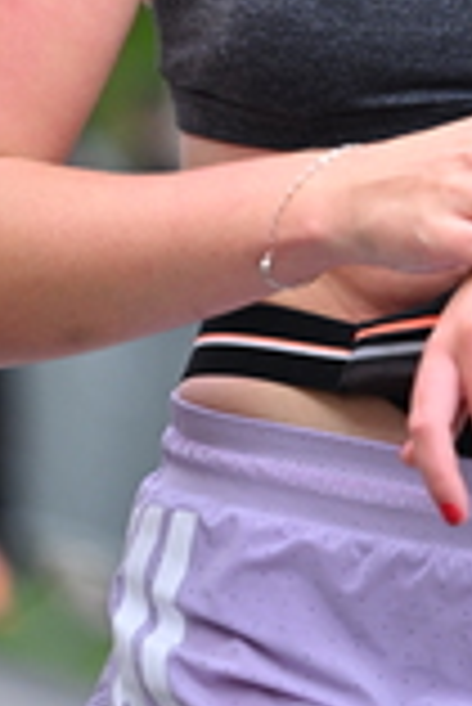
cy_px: -463
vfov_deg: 4.0
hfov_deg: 2.7
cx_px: 699
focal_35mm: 508
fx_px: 9968
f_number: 2.8
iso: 1000
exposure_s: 1/2000
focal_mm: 145
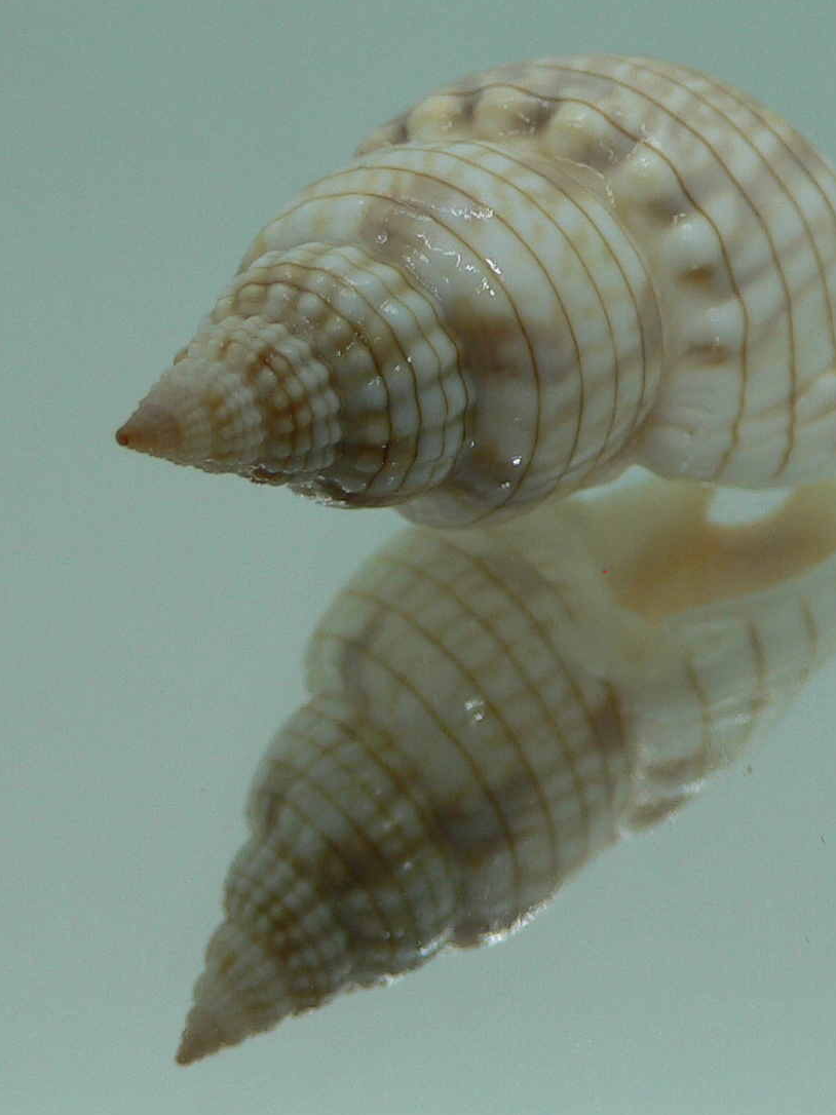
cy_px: 419
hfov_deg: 22.6
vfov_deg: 29.7
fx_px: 2094
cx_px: 489
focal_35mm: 65
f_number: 2.8
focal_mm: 4.6
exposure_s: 1/60
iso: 80
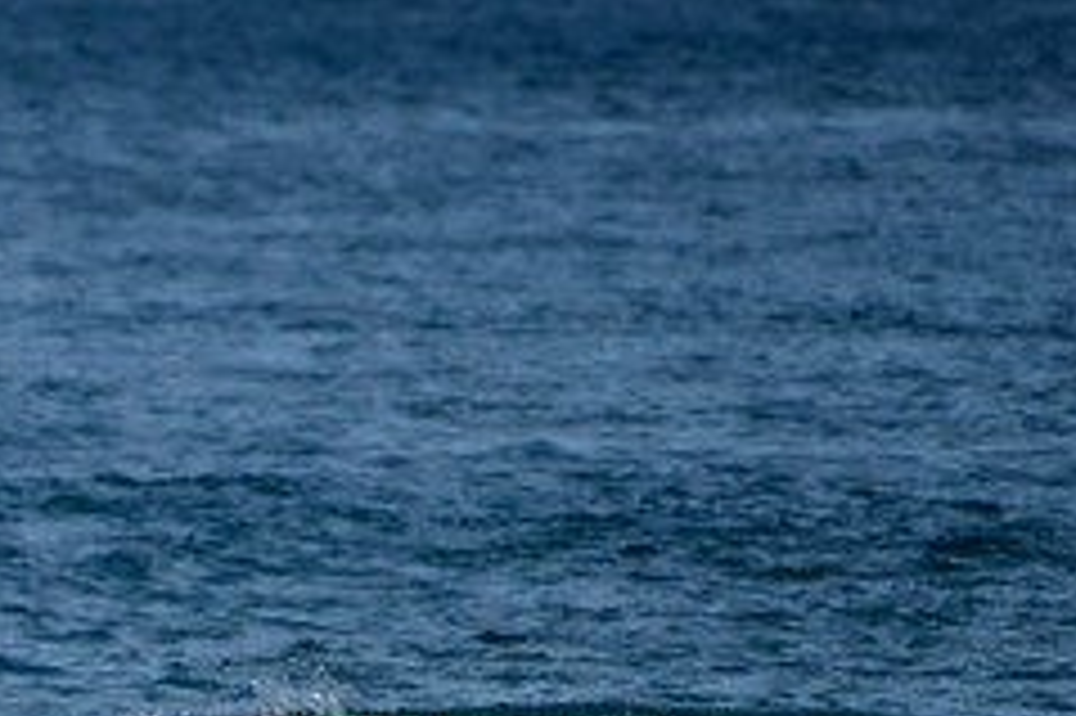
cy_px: 839
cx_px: -82
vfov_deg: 0.9
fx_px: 44502
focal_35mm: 1490
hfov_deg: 1.4
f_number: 5.6
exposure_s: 1/2000
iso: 180
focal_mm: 500
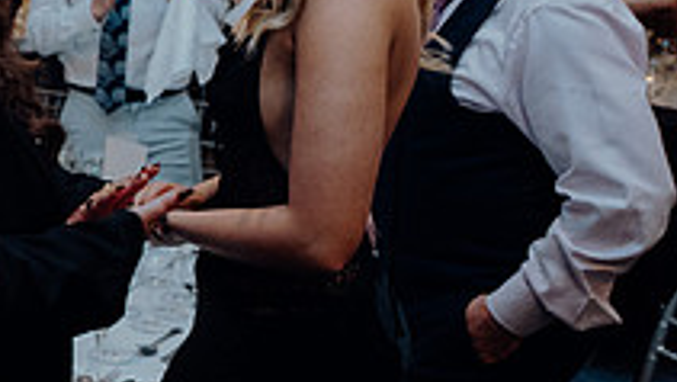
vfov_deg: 17.5
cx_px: -138
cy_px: 162
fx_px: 1239
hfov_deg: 27.0
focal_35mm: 69
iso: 2500
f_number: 3.5
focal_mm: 24
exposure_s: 1/160
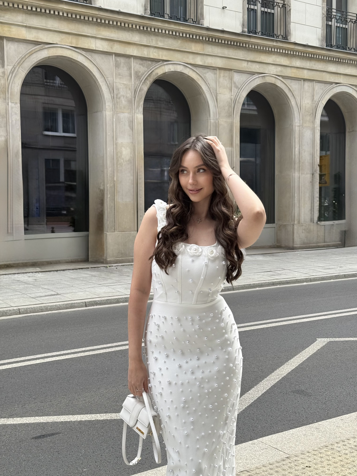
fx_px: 660
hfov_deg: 30.3
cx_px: 178
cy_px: 238
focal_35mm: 48
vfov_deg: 39.7
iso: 64
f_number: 1.78
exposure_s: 1/1575
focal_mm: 6.76
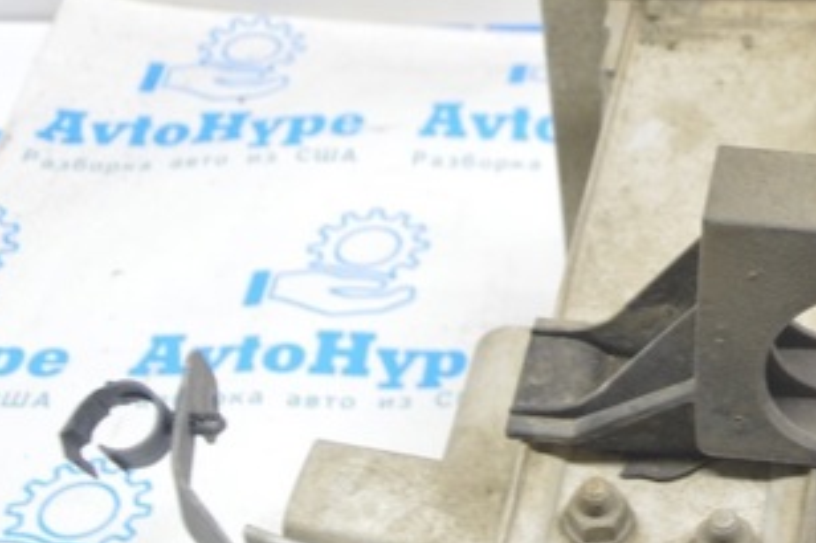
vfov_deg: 16.8
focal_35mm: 81
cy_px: 163
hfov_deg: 24.3
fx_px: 1835
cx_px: 744
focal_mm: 26
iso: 400
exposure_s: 1/10
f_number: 5.6
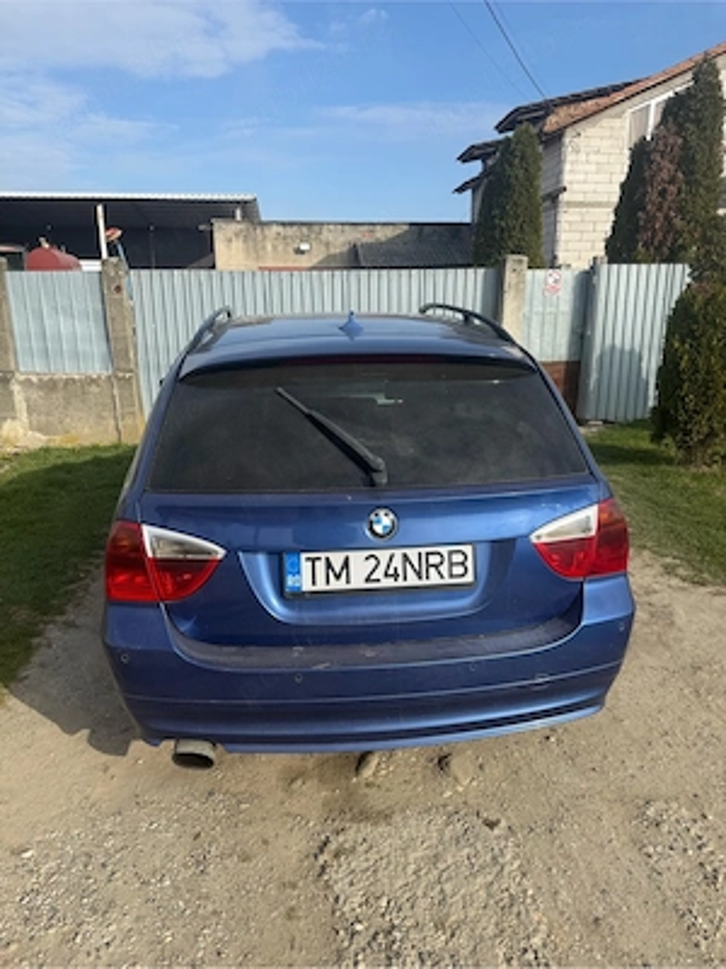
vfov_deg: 71.6
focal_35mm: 24
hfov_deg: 56.8
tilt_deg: -14.6
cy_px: 484
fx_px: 671
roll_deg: -0.8
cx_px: 363
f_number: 1.78
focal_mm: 6.76
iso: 80
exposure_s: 1/3425
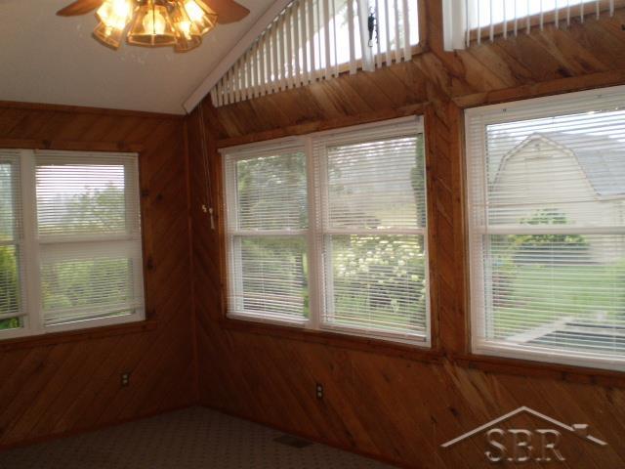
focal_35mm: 36
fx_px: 650
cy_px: 234
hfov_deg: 51.4
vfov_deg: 39.7
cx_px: 312
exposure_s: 1/30
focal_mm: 6.3
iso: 125
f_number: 3.1
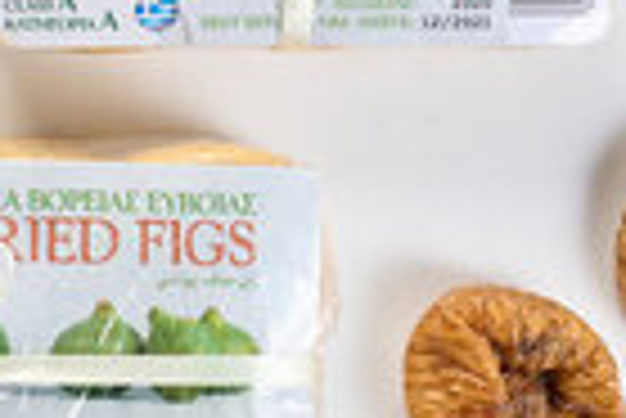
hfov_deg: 10.4
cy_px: -353
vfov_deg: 6.9
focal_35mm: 193
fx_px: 3360
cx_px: -200
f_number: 9
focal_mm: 35
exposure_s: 1/200
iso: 160
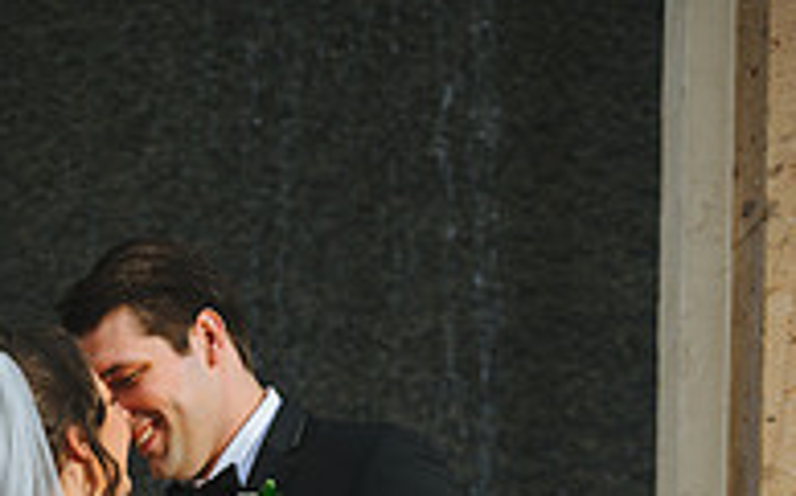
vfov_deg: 10.0
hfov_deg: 16.9
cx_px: 207
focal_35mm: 123
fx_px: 2667
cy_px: 910
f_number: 4
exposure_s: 1/125
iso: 250
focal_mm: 52
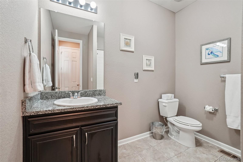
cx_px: 122
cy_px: 81
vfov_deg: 77.3
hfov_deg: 100.4
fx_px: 101
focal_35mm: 15
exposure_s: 1/13
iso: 400
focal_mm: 10
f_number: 8
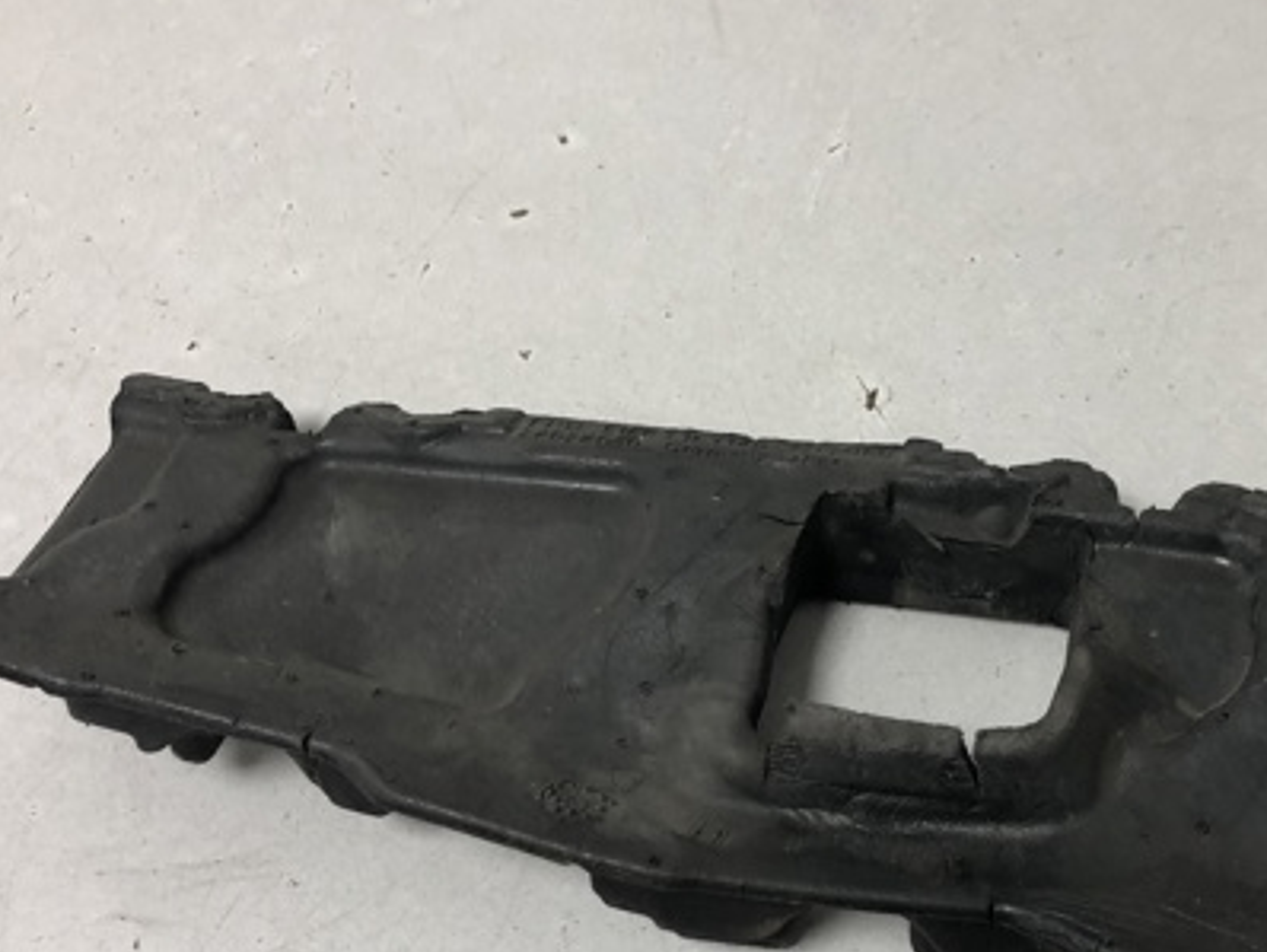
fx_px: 1648
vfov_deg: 32.1
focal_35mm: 45
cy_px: 579
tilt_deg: -51.0
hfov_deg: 41.6
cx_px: 834
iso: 32
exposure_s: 1/25
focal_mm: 4
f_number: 1.8
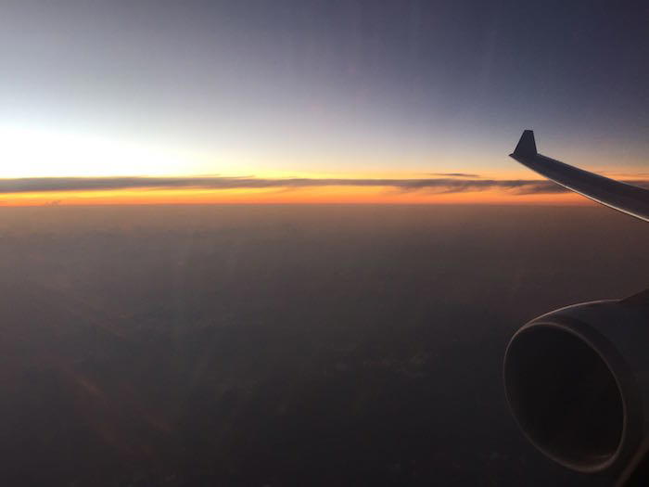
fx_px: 544
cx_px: 324
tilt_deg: -8.1
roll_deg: -0.5
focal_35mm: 29
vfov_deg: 48.2
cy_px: 244
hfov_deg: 61.7
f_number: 2.2
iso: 40
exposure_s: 1/120
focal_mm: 4.15
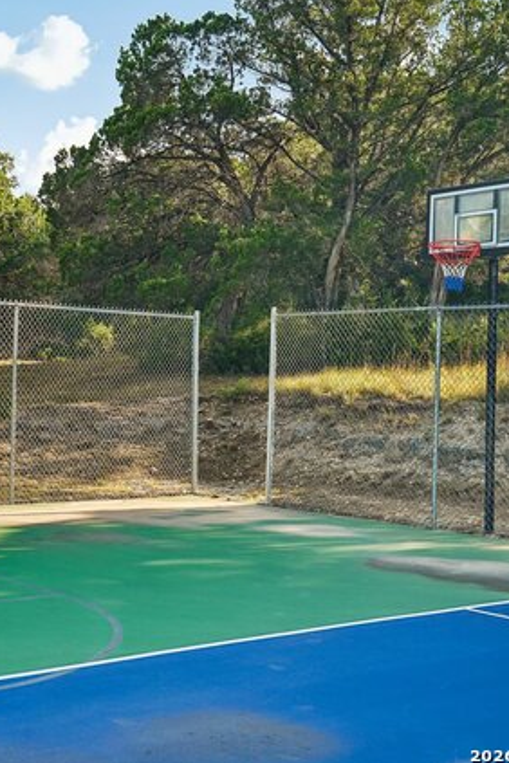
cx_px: 36
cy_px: 382
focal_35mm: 53
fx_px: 1124
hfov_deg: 24.7
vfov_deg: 37.5
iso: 200
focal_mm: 35
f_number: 8
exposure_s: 1/80
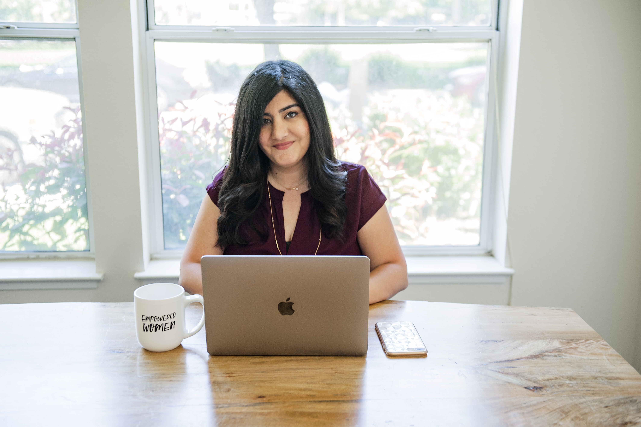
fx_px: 854
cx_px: 320
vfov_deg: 28.0
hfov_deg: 41.1
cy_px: 214
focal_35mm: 48
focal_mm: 48
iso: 640
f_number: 3.2
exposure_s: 1/100
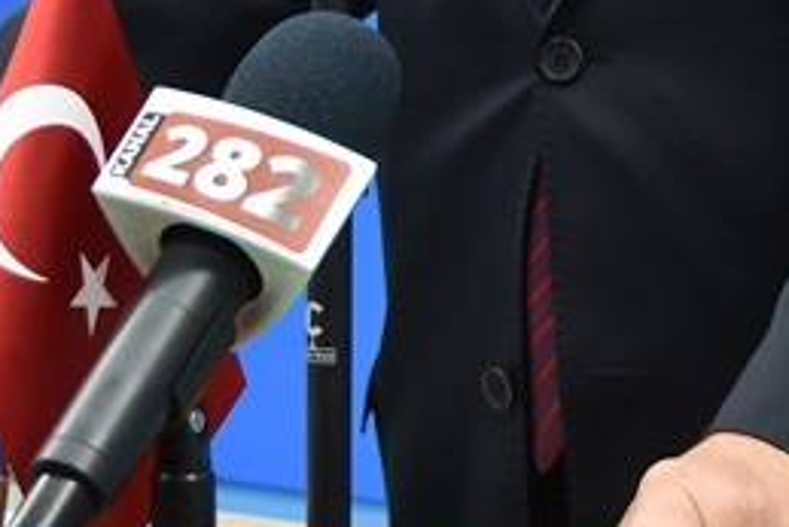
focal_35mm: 285
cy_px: -306
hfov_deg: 7.2
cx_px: 430
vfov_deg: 4.8
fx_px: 6249
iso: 560
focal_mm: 48
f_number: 4.5
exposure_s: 1/60
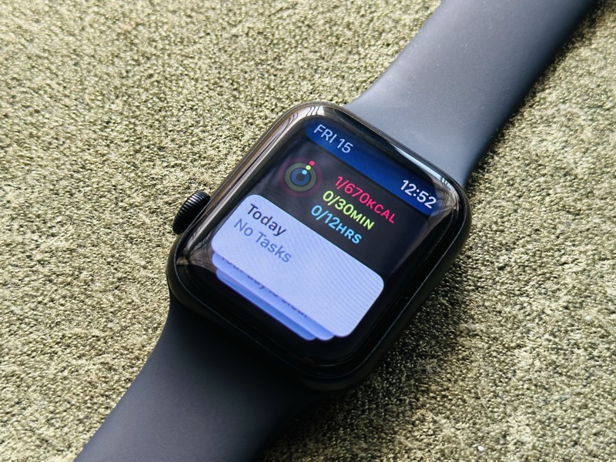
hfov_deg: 39.7
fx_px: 854
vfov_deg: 30.3
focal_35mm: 48
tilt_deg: -65.4
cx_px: 308
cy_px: 231
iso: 125
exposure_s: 1/100
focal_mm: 6.86
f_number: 1.78
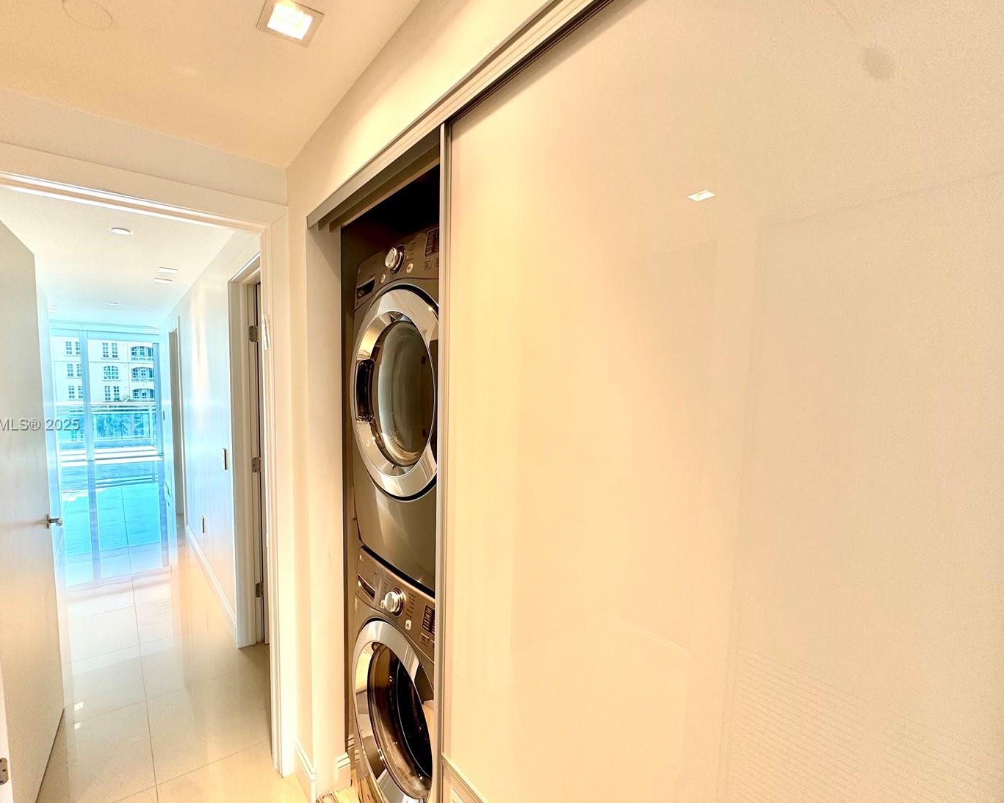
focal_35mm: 16
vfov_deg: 80.3
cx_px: 432
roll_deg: +0.1
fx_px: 475
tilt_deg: -5.3
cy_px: 425
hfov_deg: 92.5
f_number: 2.2
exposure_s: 1/120
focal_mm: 2.22
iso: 64
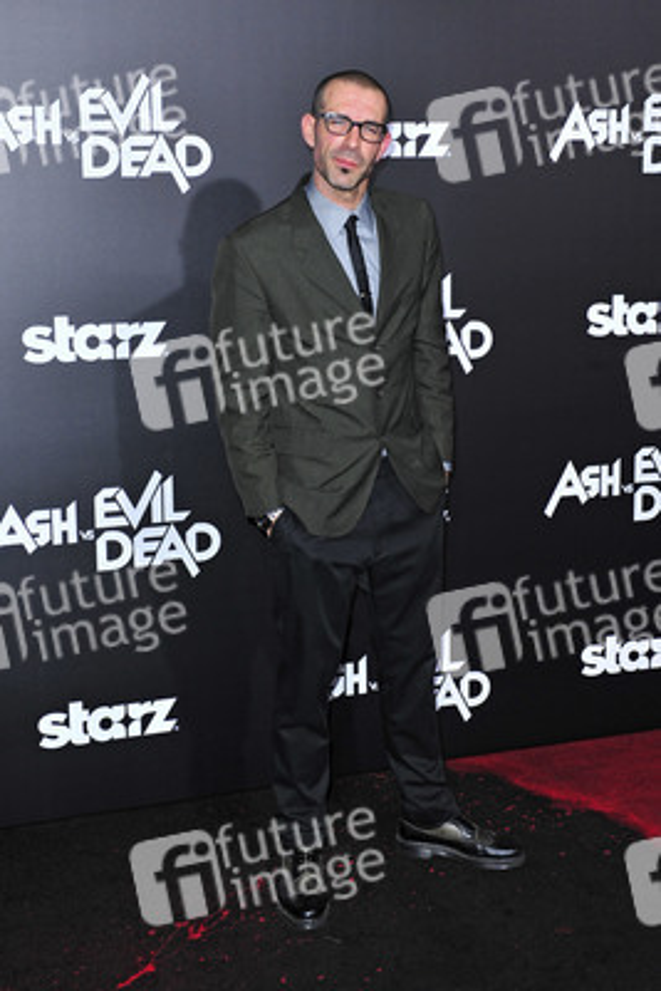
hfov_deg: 33.4
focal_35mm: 40
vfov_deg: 48.4
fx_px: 1101
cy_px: 496
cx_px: 330
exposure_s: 1/320
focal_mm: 40
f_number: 5.6
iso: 640
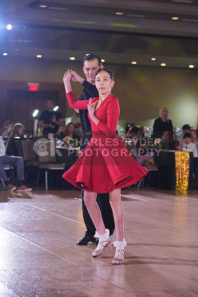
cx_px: 99
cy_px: 148
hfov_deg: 15.5
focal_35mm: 88
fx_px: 726
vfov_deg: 23.1
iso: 2000
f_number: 4
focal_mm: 88
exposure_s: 1/500
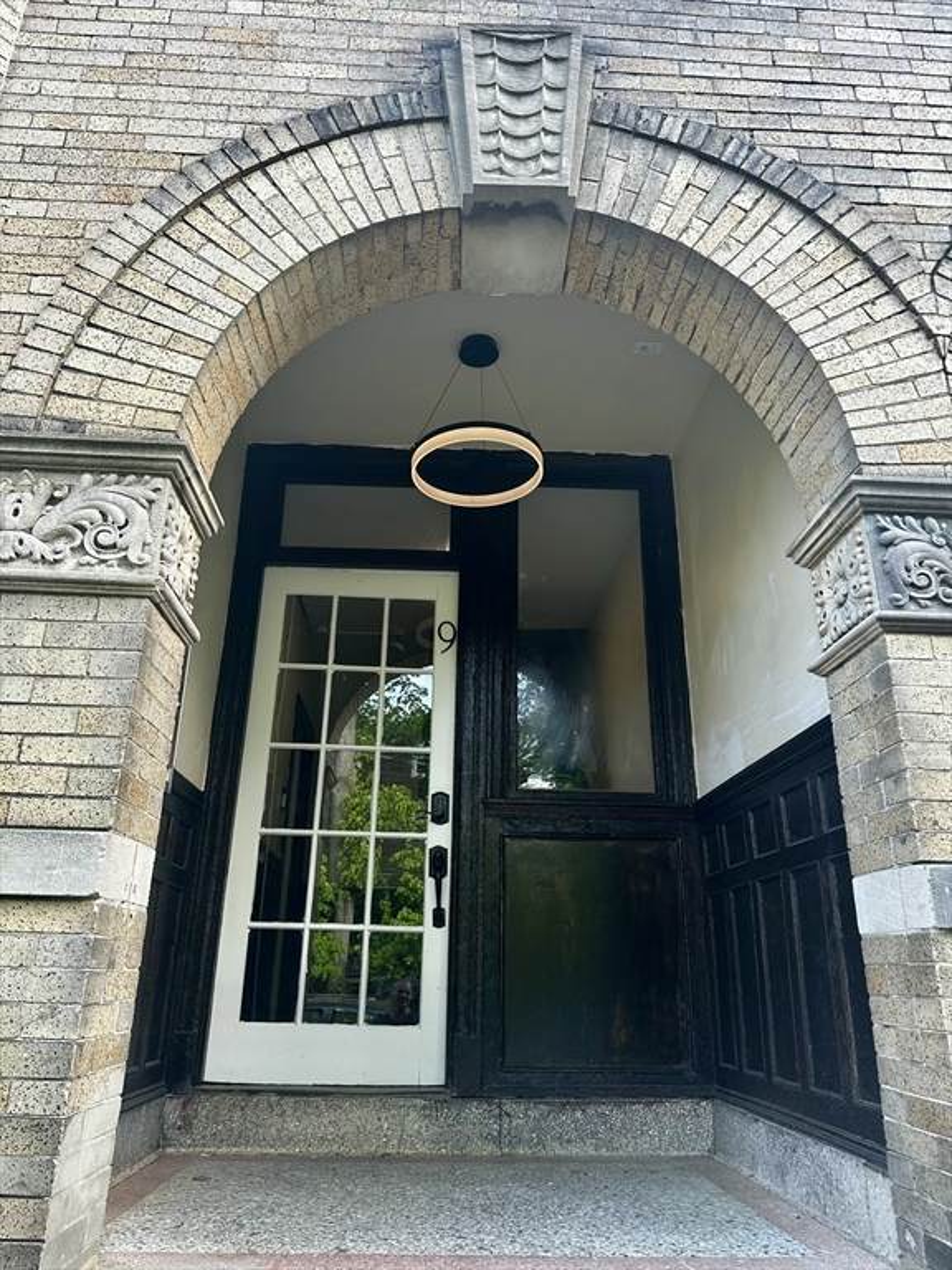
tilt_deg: +21.1
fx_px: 880
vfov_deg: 71.6
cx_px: 476
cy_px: 635
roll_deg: -2.5
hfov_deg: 56.8
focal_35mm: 24
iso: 50
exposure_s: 1/123
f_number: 1.78
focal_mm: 6.86
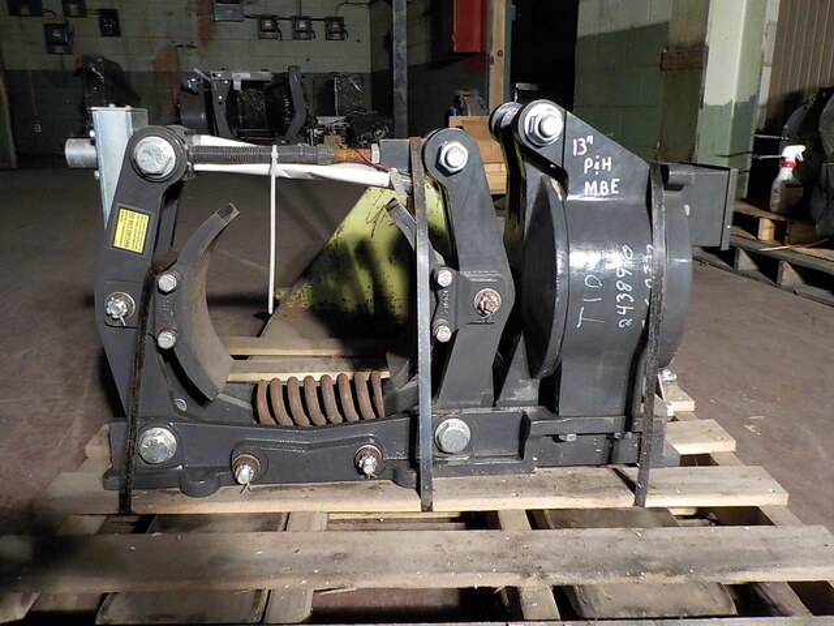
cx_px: 417
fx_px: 723
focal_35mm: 30
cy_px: 313
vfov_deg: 46.8
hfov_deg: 60.0
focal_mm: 4.1
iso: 400
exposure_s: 1/15
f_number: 3.3
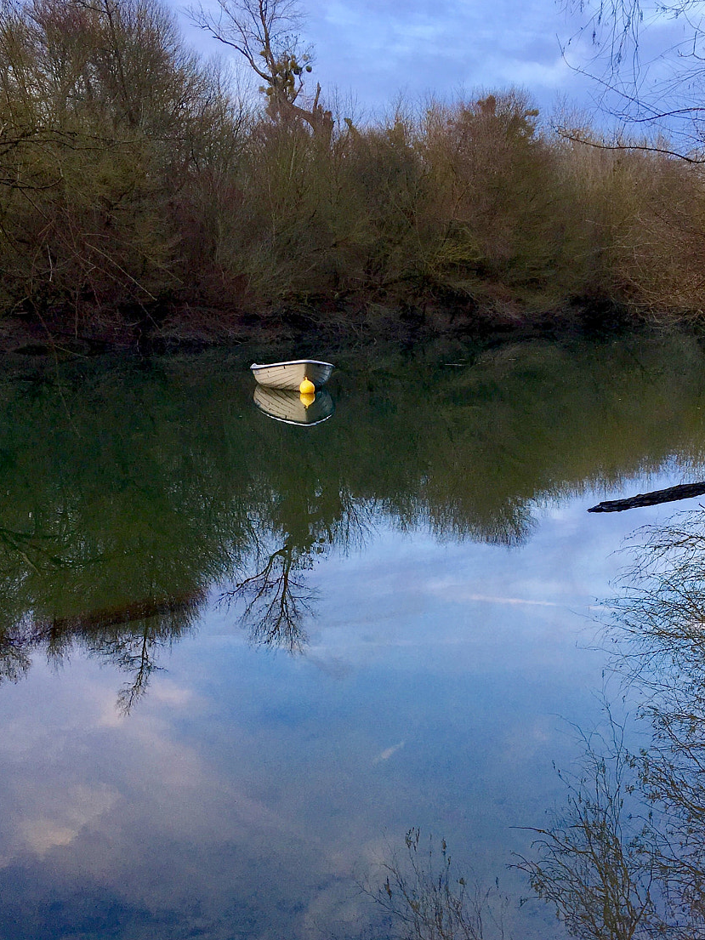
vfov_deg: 44.7
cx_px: 393
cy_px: 510
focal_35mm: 42
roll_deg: +1.1
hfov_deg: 34.3
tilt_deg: -10.5
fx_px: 1140
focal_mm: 4.15
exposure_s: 1/50
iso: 25
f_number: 2.2
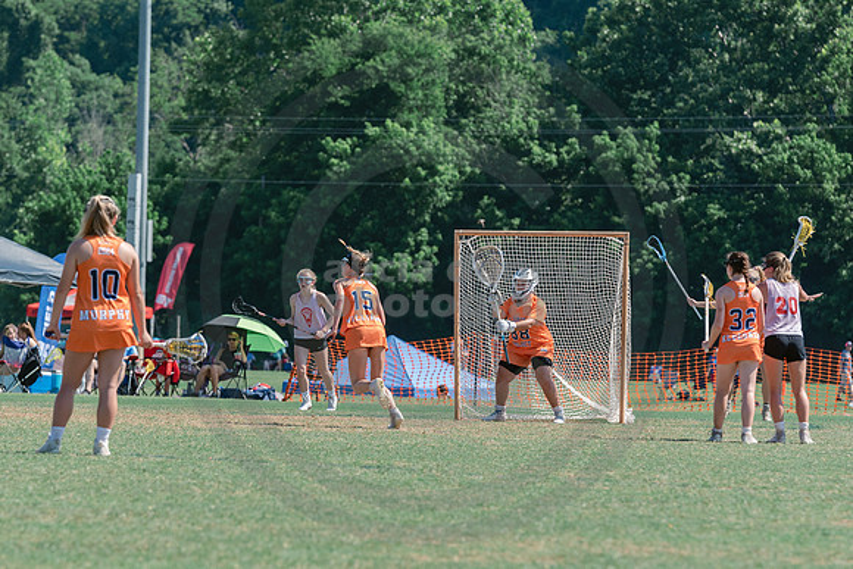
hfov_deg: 7.2
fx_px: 6755
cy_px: 360
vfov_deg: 4.8
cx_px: 376
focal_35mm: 285
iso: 400
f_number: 5
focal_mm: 200
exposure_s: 1/1600
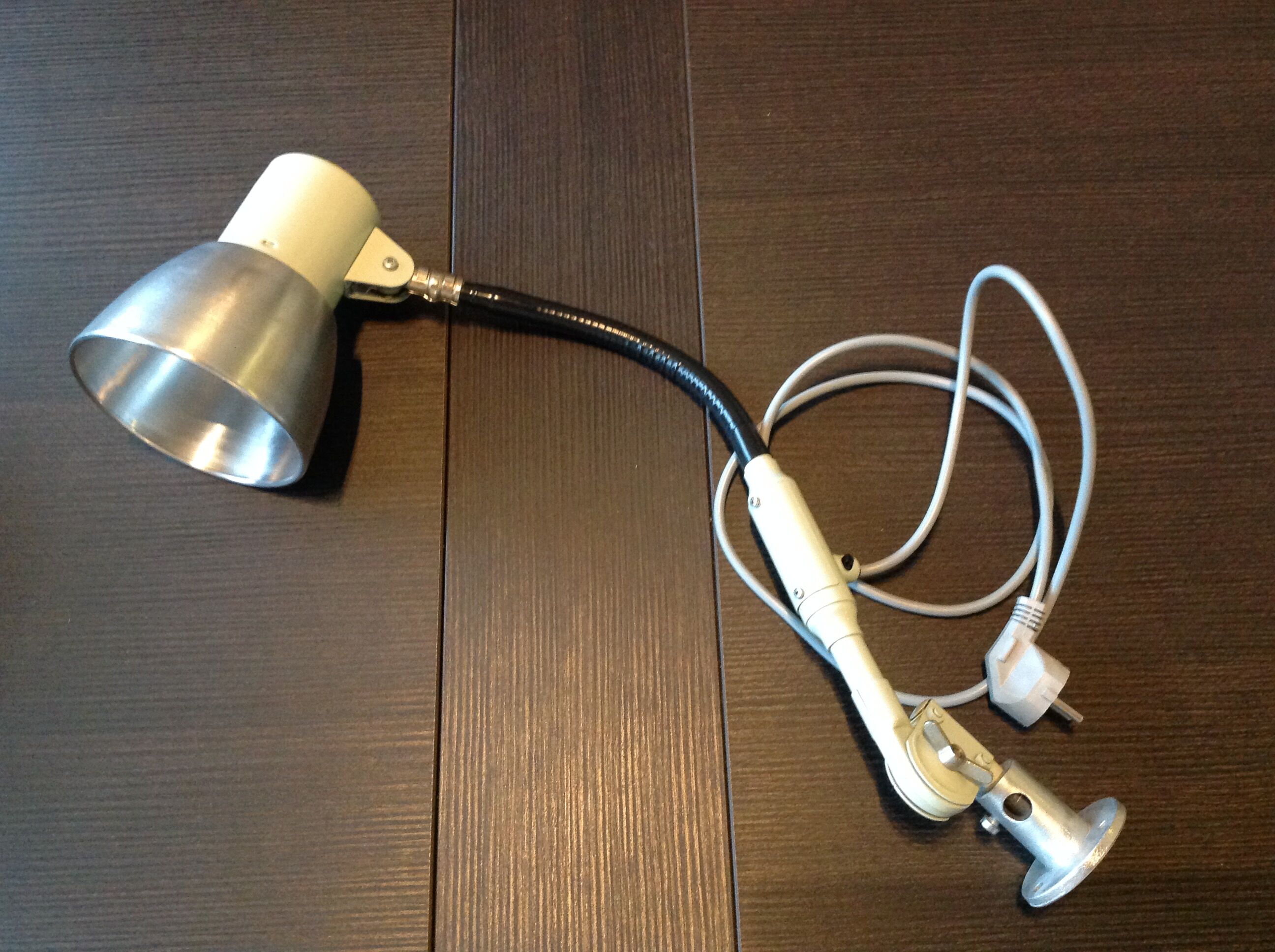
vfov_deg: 40.6
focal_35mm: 35
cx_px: 638
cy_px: 476
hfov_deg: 52.7
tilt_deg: -70.1
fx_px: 1287
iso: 400
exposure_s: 1/15
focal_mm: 4.28
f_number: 2.4
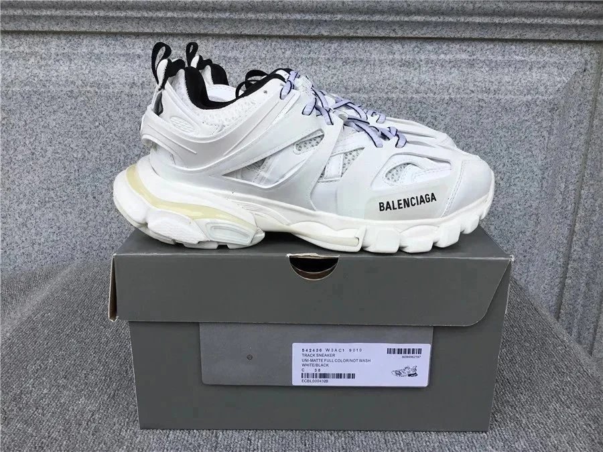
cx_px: 302
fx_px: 540
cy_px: 226
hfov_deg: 58.4
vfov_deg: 45.4
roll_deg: -0.3
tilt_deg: -18.5
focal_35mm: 31
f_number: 2.4
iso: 25
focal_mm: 3.3
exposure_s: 1/468
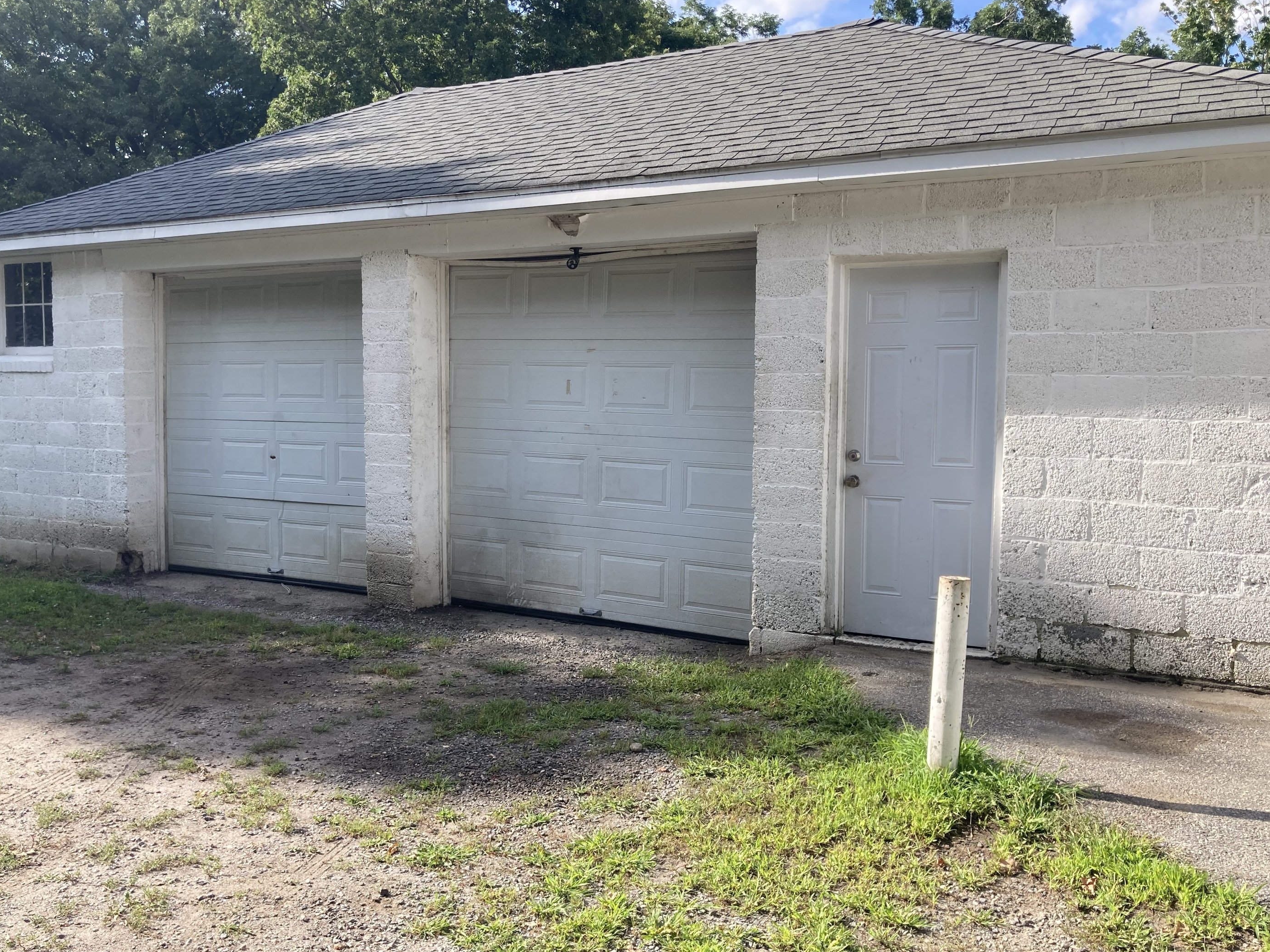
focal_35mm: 31
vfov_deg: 45.4
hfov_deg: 58.3
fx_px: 1137
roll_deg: -1.6
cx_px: 576
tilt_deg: -3.7
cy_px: 482
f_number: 1.8
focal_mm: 3.99
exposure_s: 1/694
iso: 20
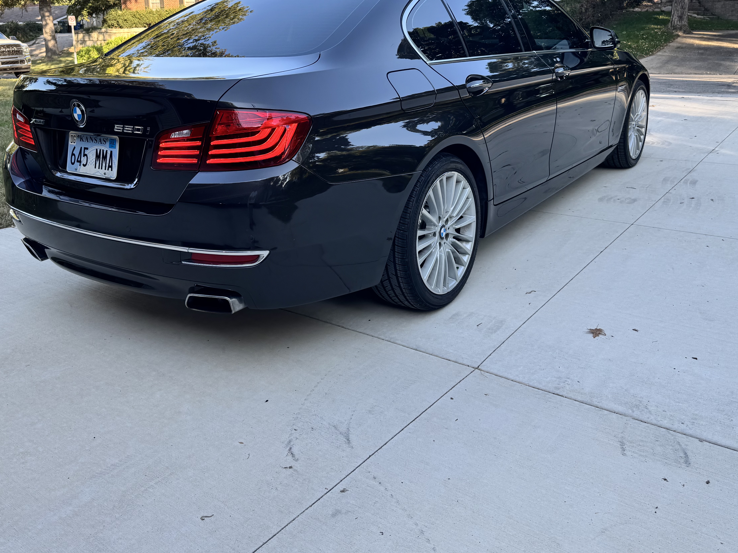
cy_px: 205
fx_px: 661
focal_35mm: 31
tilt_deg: -13.8
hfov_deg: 58.3
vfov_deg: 45.0
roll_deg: +1.9
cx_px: 347
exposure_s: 1/535
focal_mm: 6.76
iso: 80
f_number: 1.78
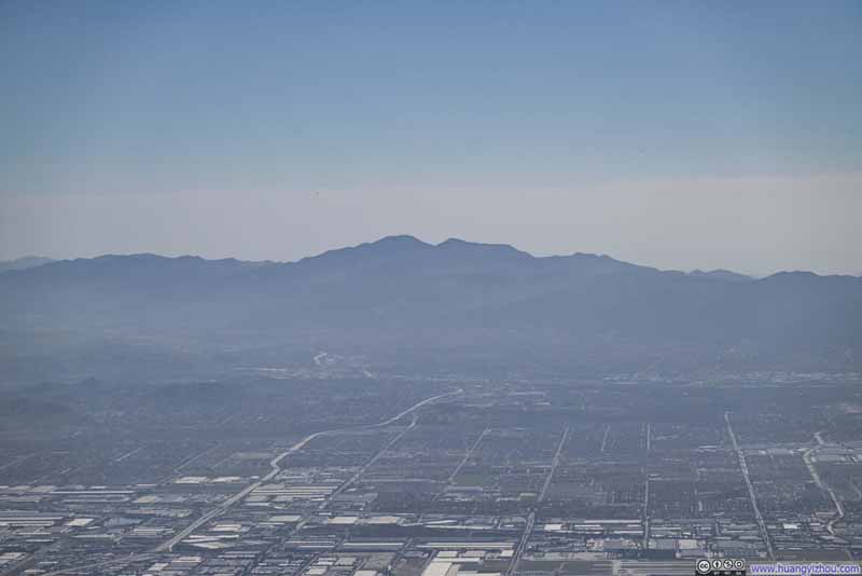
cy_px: 288
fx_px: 2874
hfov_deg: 17.1
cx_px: 431
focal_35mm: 120
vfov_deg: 11.4
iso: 100
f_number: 5.6
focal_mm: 120
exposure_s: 1/4000
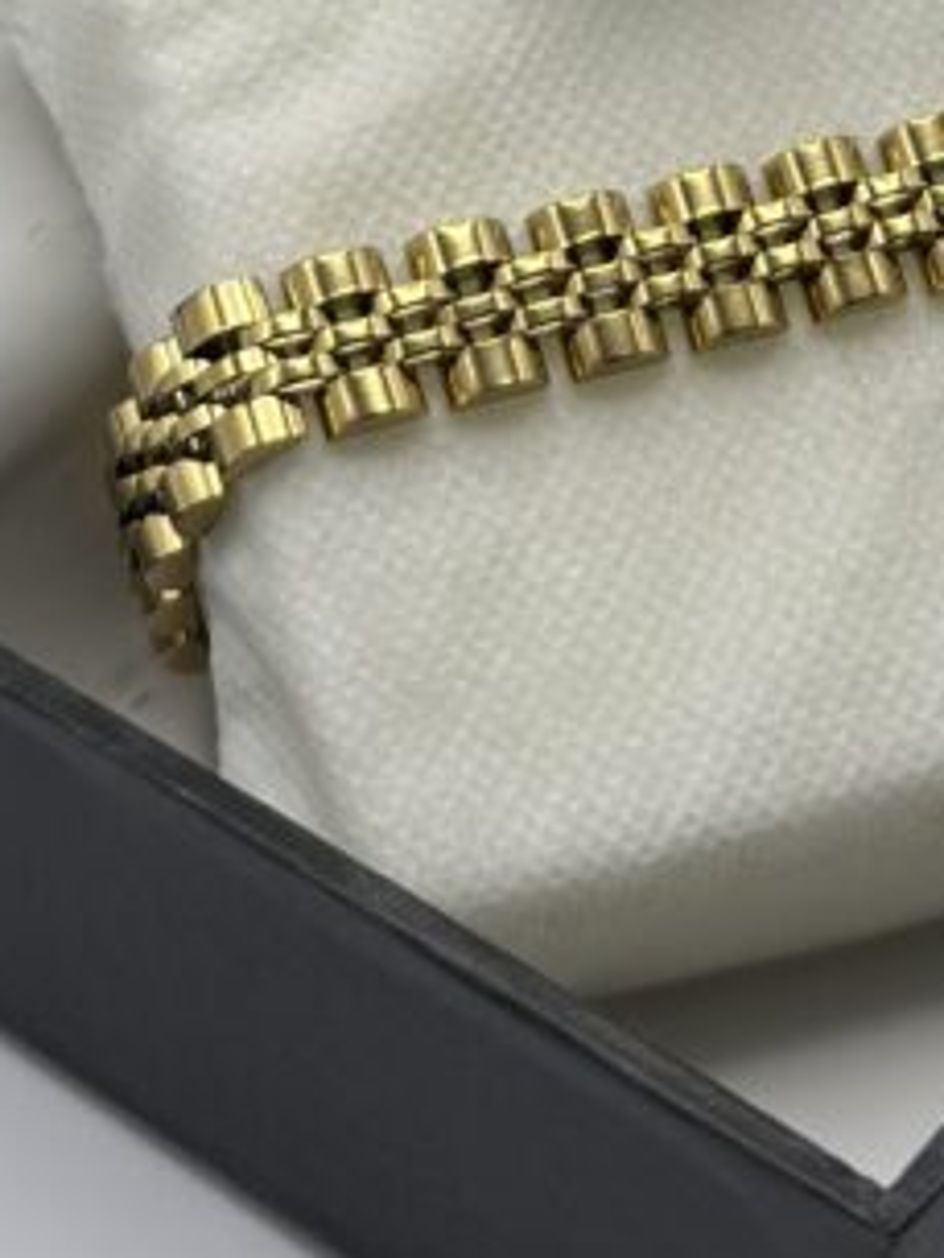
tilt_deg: -40.6
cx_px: 693
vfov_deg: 15.2
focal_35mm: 126
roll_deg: -3.6
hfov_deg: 11.7
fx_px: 4578
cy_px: -177
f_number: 1.78
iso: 80
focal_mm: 6.86
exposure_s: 1/587
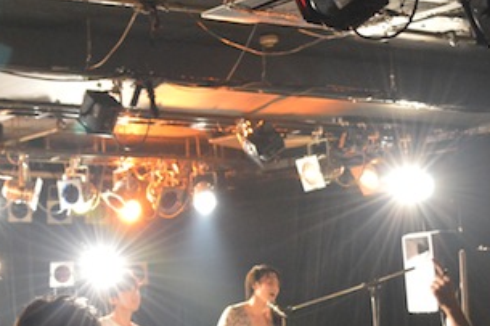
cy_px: 157
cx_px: 21
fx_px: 1265
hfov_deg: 21.3
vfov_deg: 14.7
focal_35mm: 93
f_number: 4.5
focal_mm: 30
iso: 3200
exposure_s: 1/60
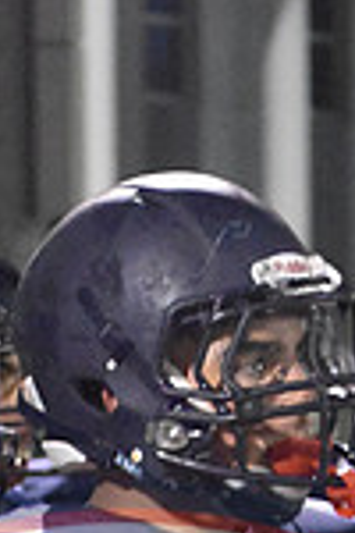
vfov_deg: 5.0
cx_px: 115
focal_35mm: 407
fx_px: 6020
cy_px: 988
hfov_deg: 3.4
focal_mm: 70
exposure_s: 1/125
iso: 12800
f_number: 4.5
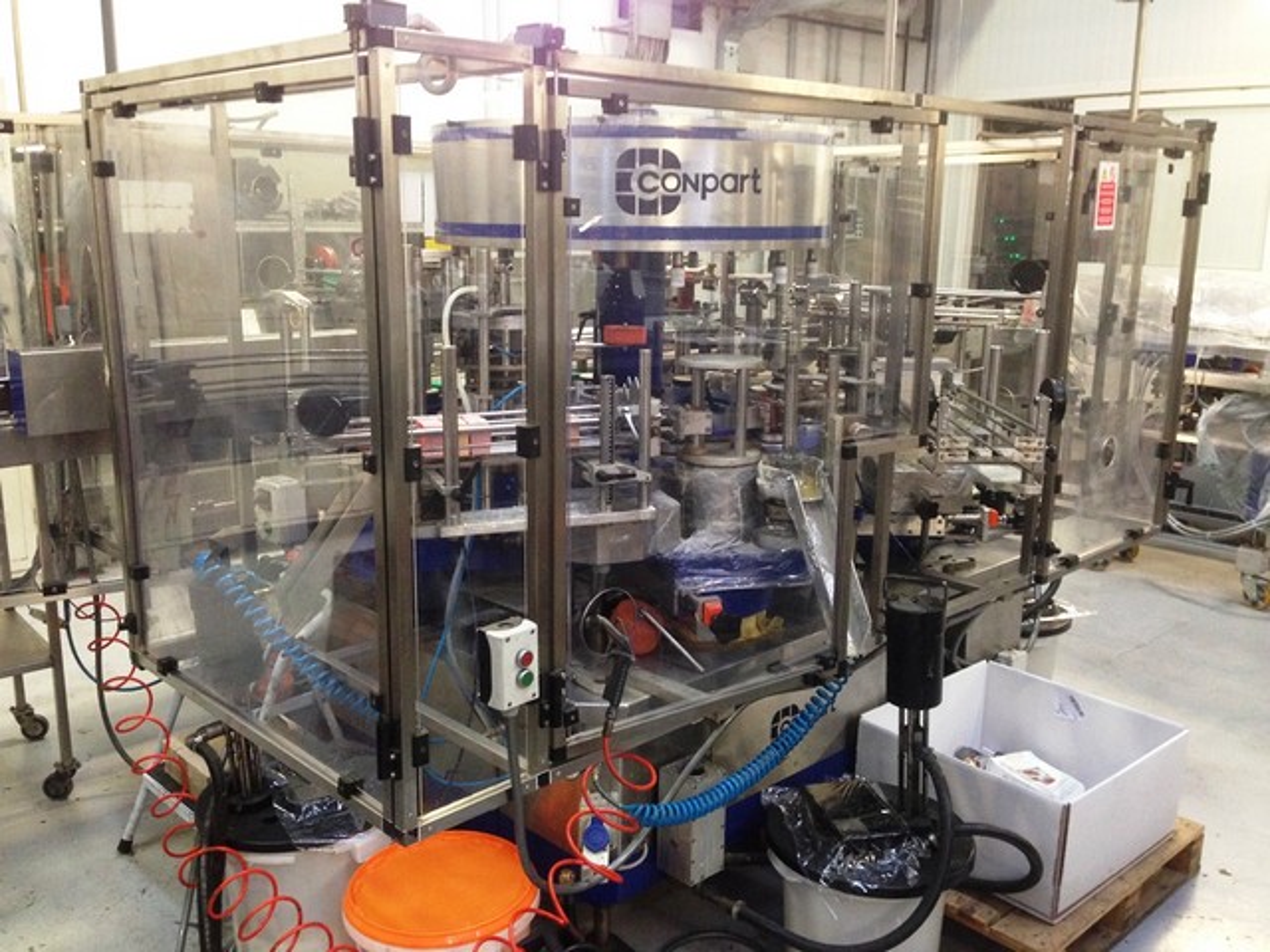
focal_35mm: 33
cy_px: 476
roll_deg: +0.0
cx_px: 635
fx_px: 1211
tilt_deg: -12.1
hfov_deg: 55.4
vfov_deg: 42.9
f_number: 2.4
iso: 200
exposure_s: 1/20
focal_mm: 4.12
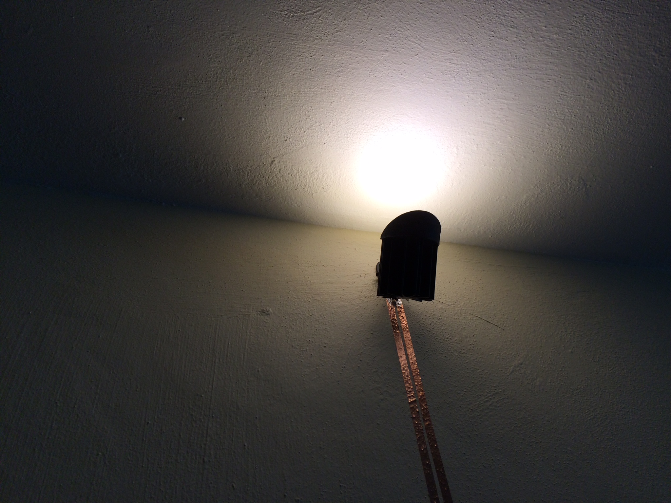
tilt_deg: +50.5
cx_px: 336
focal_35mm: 29
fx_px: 562
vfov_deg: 48.2
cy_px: 252
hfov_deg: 61.7
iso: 32
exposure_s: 1/255
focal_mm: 4.15
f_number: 2.2
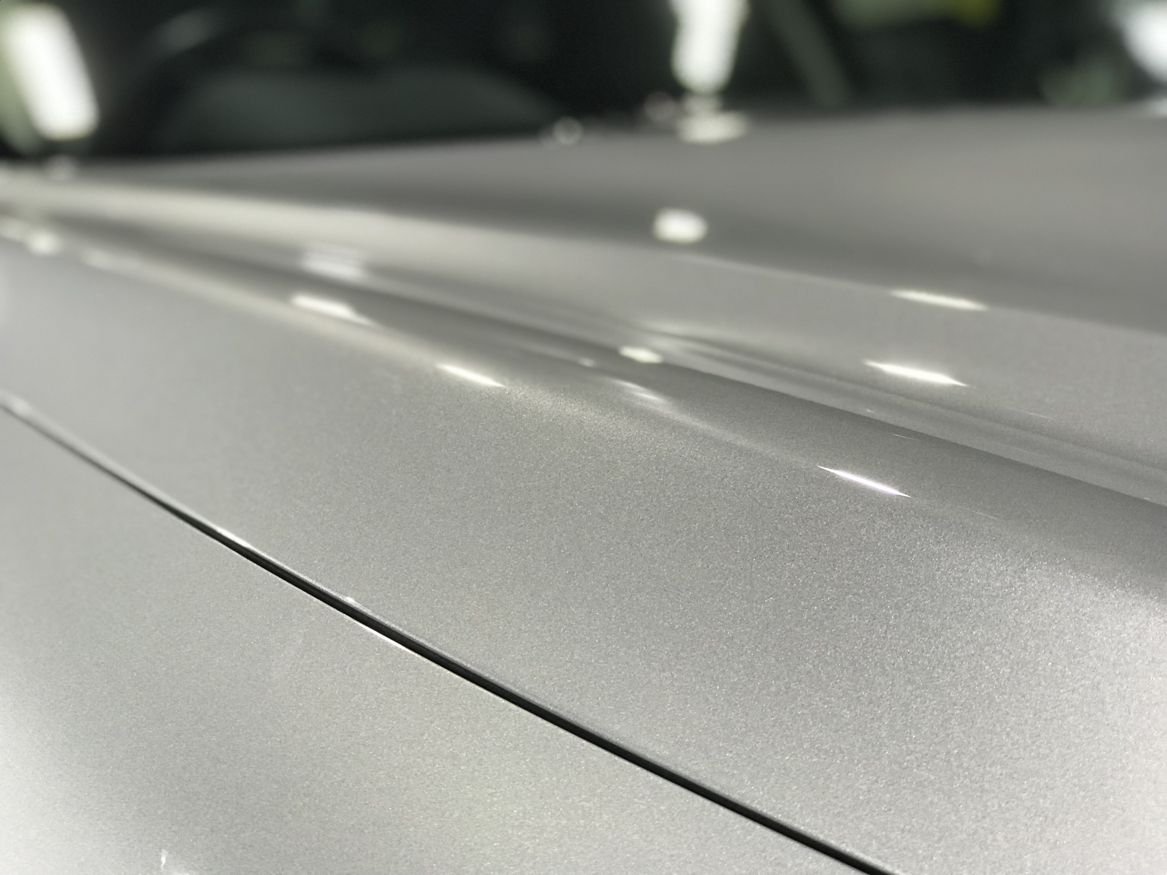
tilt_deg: -6.8
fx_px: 1922
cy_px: 438
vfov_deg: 25.7
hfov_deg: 33.8
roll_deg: +3.1
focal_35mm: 57
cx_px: 584
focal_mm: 6.6
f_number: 2.8
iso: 64
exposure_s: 1/60
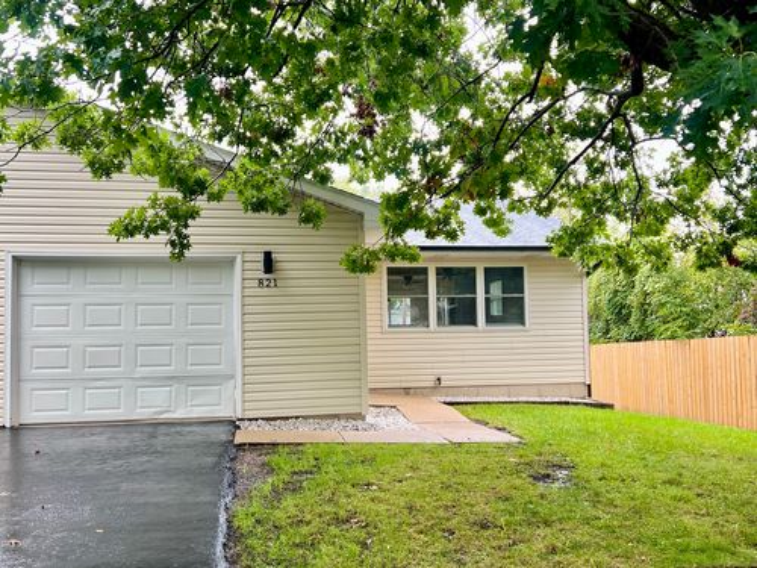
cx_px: 378
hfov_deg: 67.3
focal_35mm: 26
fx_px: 569
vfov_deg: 53.1
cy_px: 284
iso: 64
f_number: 1.5
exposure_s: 1/121
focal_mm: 5.7
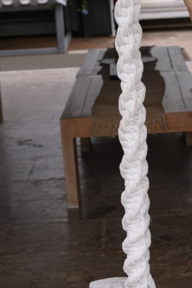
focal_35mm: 125
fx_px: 1000
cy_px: 147
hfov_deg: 10.7
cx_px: 248
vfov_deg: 16.4
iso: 100
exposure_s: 1/250
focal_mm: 40
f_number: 6.3
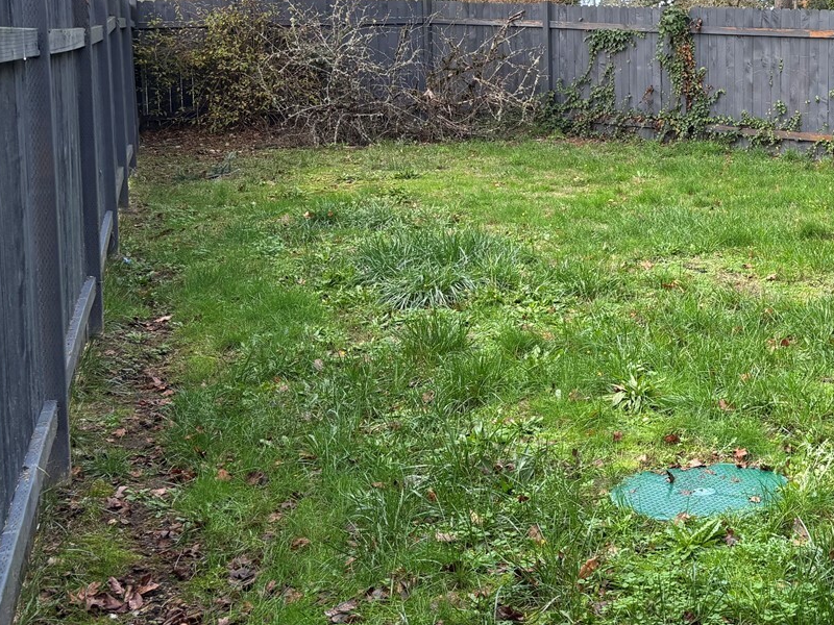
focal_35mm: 52
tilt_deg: -6.1
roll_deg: +0.0
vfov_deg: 27.9
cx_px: 823
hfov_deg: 33.8
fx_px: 1253
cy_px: 218
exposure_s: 1/229
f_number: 1.6
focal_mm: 5.96
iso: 50
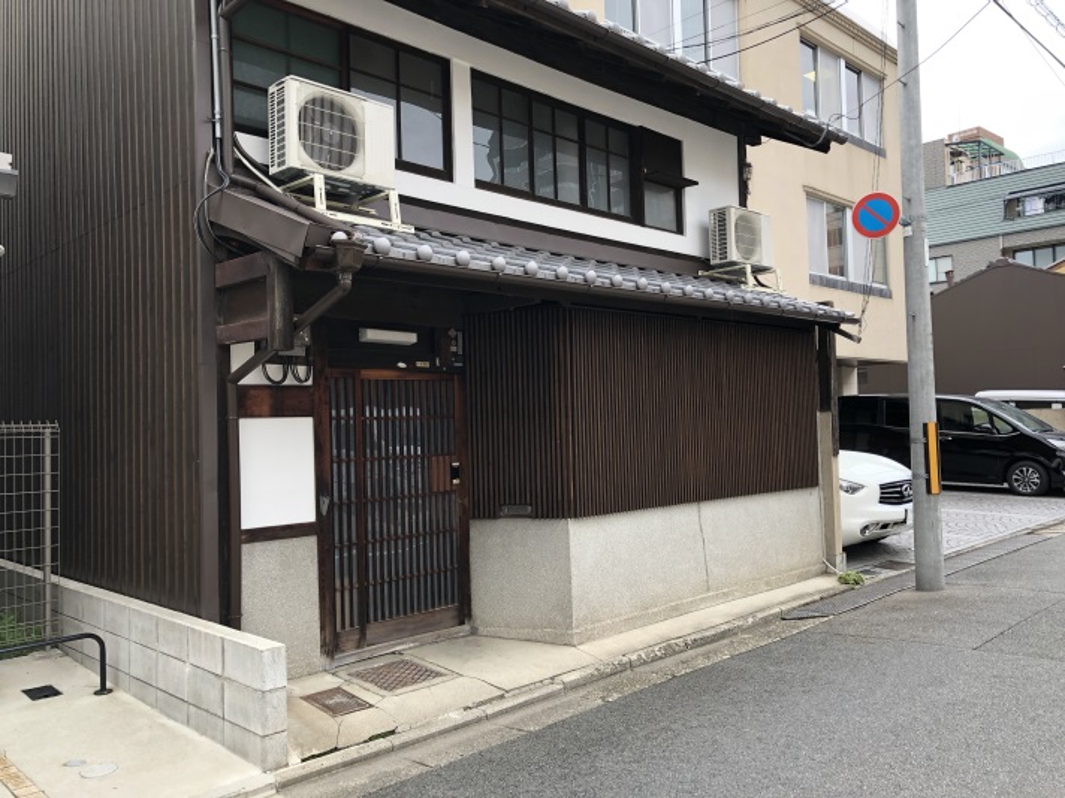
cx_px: 532
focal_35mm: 28
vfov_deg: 49.7
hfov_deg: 63.4
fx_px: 861
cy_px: 399
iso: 25
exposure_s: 1/120
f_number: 1.8
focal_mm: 4
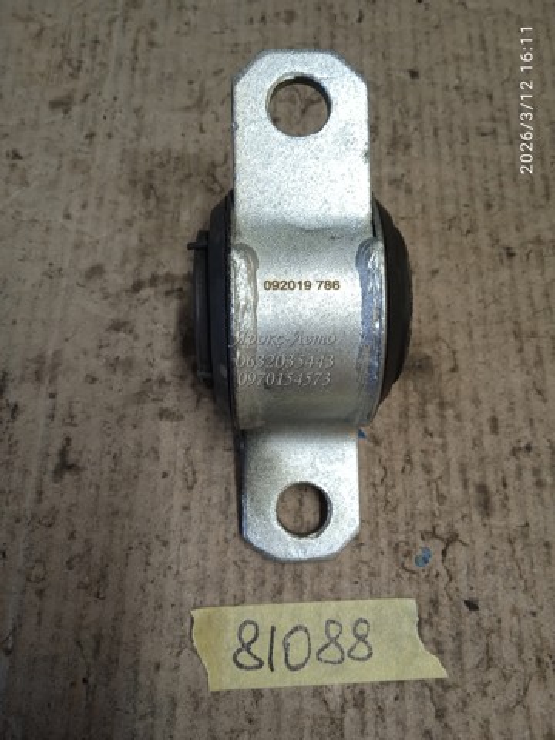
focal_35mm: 28
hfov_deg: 49.7
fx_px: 599
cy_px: 370
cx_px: 278
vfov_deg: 63.4
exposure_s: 1/50
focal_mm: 3.43
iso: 160
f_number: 2.2
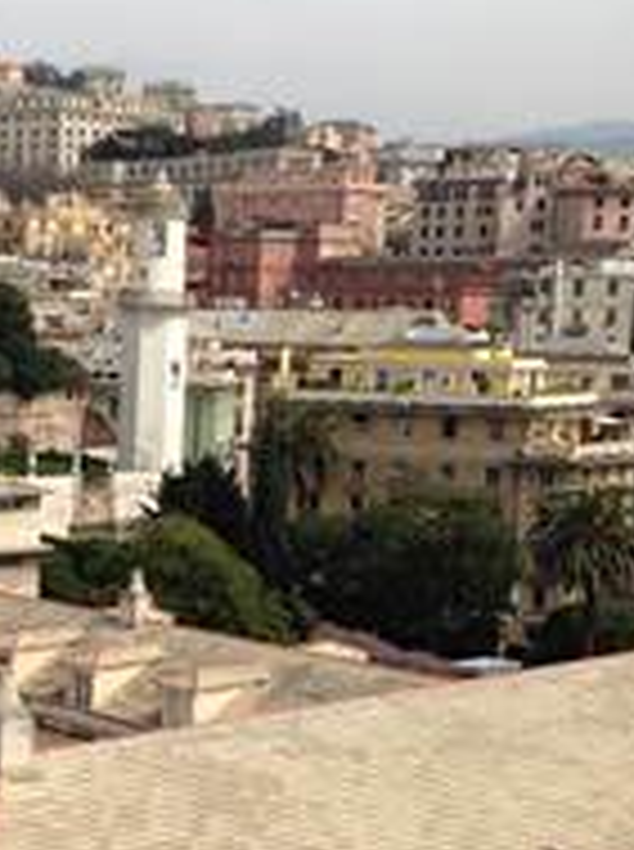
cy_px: 562
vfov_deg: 23.2
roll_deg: -0.7
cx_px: -198
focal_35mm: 84
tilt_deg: -9.3
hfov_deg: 16.5
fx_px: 2058
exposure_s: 1/2008
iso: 50
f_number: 2.4
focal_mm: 4.12
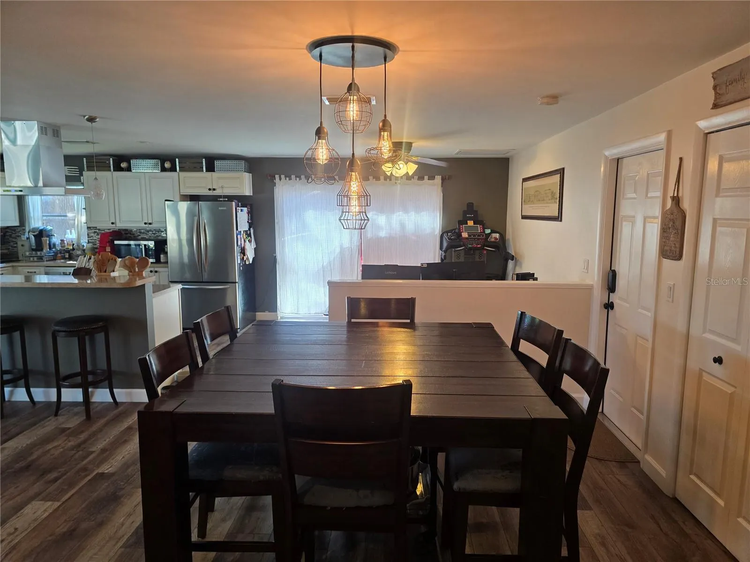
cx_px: 375
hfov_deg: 73.9
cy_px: 281
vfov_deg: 58.9
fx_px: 498
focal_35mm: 23
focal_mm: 6.3
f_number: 1.7
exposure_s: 1/120
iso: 200
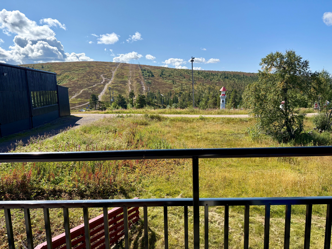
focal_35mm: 24
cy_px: 124
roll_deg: +1.6
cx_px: 166
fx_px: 230
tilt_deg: -8.6
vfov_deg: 56.8
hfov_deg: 71.6
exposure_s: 1/6173
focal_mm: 6.76
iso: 100
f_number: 1.78
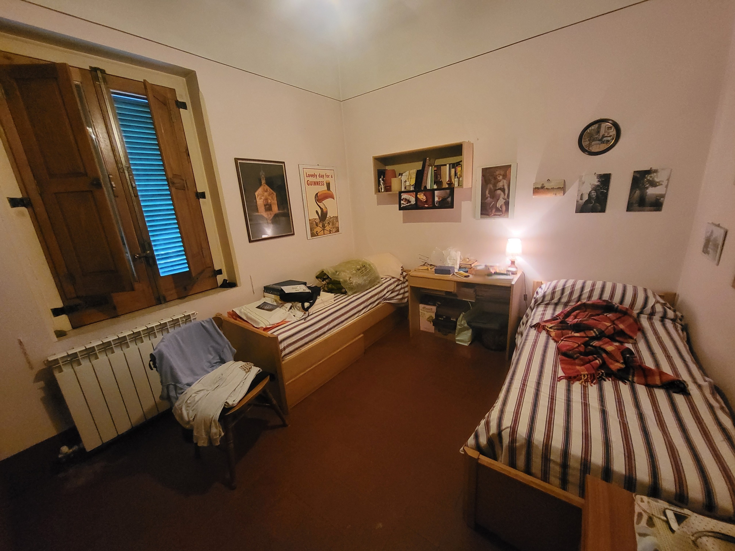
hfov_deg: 106.2
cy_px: 276
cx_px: 368
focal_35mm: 13
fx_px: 276
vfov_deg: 89.9
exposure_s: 1/25
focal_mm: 1.74
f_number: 2.2
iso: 800
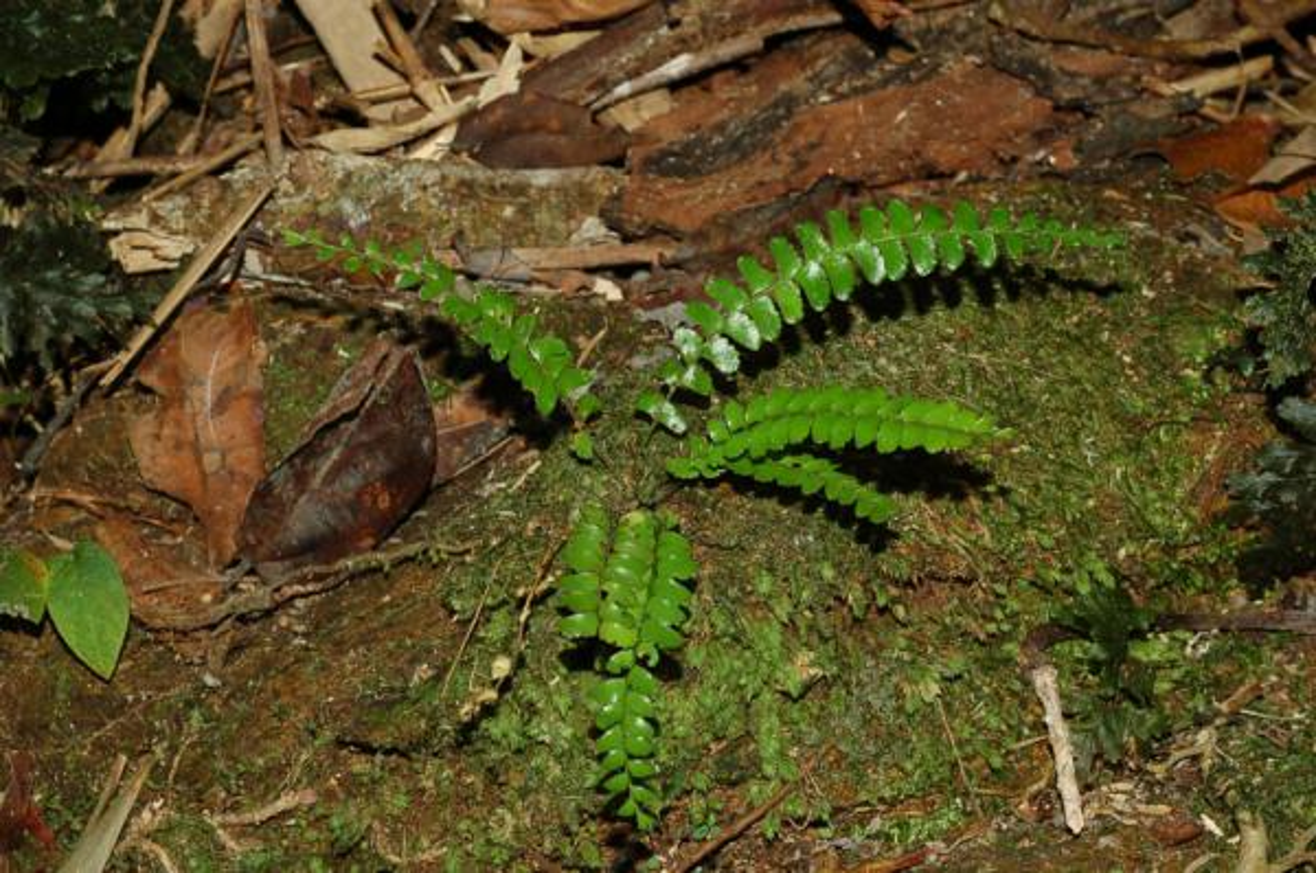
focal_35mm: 90
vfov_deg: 15.1
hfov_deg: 22.7
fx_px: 3285
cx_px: 658
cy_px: 436
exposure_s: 1/60
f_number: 14
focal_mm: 60
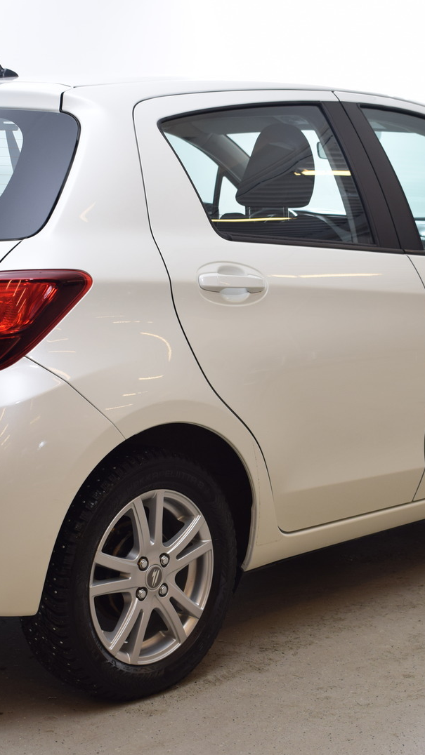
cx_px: 172
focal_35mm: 71
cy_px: 377
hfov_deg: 17.0
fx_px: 1423
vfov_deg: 29.7
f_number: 5
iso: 200
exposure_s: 1/100
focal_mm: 30
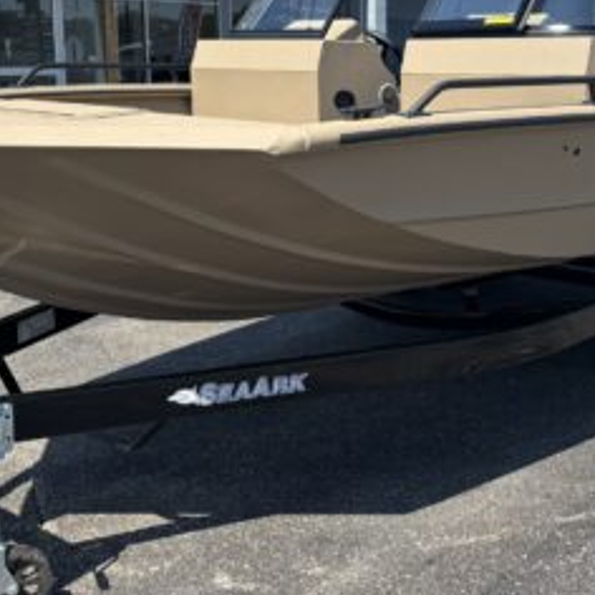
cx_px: 387
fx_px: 1011
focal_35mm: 52
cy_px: 212
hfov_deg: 32.6
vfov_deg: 32.6
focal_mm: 5.96
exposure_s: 1/1695
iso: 50
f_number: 1.6
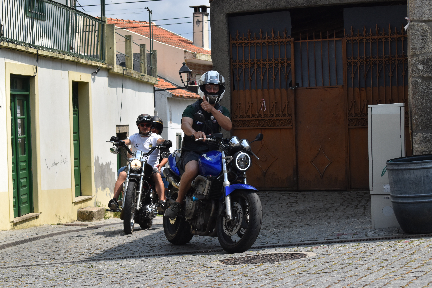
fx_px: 936
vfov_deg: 17.5
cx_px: 216
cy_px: 144
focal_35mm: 78
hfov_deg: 26.0
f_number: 7.1
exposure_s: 1/1600
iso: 400
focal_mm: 52
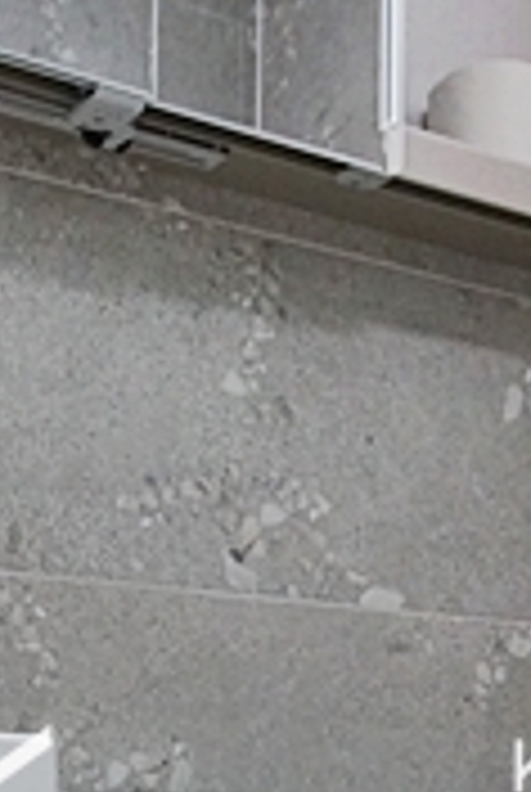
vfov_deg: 27.8
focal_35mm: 68
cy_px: 796
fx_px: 1499
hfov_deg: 20.0
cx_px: 374
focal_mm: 10
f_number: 4
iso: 800
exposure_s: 1/100
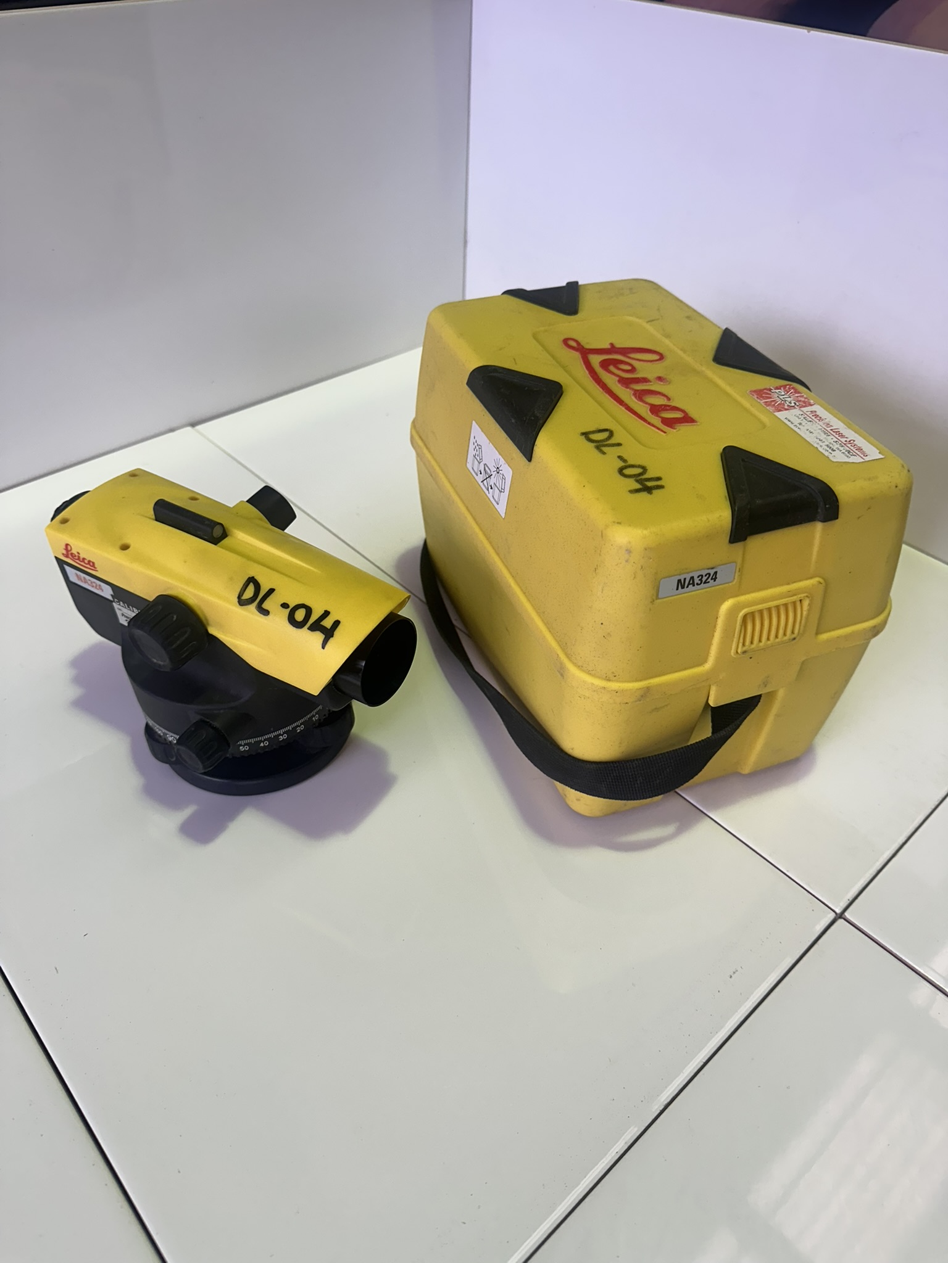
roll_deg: +0.3
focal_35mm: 24
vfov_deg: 71.6
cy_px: 632
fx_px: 876
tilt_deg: -43.1
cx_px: 474
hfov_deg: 56.8
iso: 125
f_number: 1.78
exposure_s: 1/100
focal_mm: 6.86
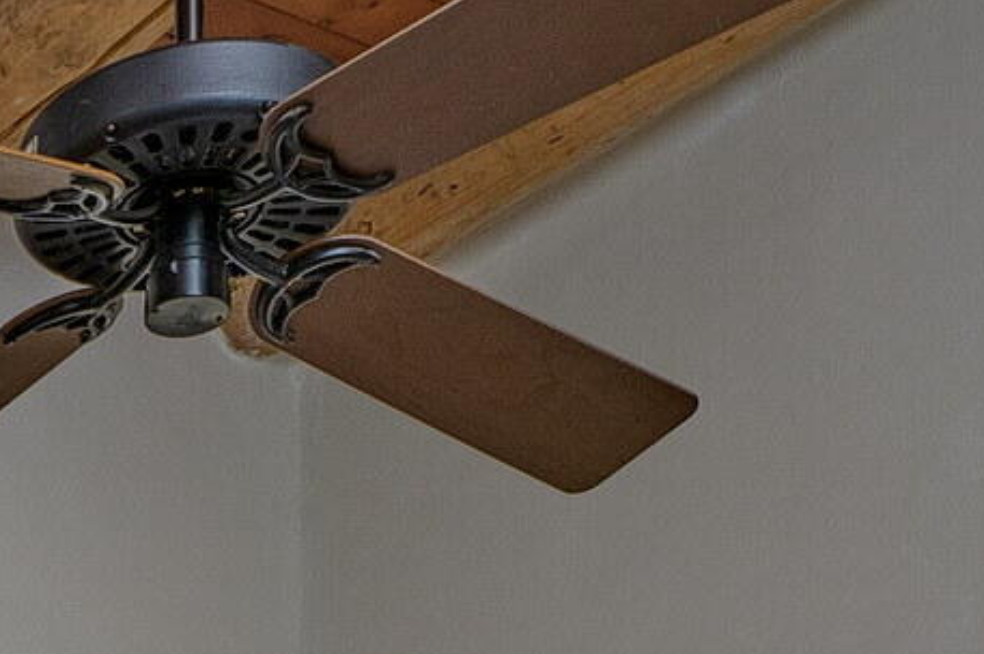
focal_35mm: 92
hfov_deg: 19.0
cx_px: -556
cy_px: 1730
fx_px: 2513
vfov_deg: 11.4
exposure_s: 1/8
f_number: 9
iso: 200
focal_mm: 15
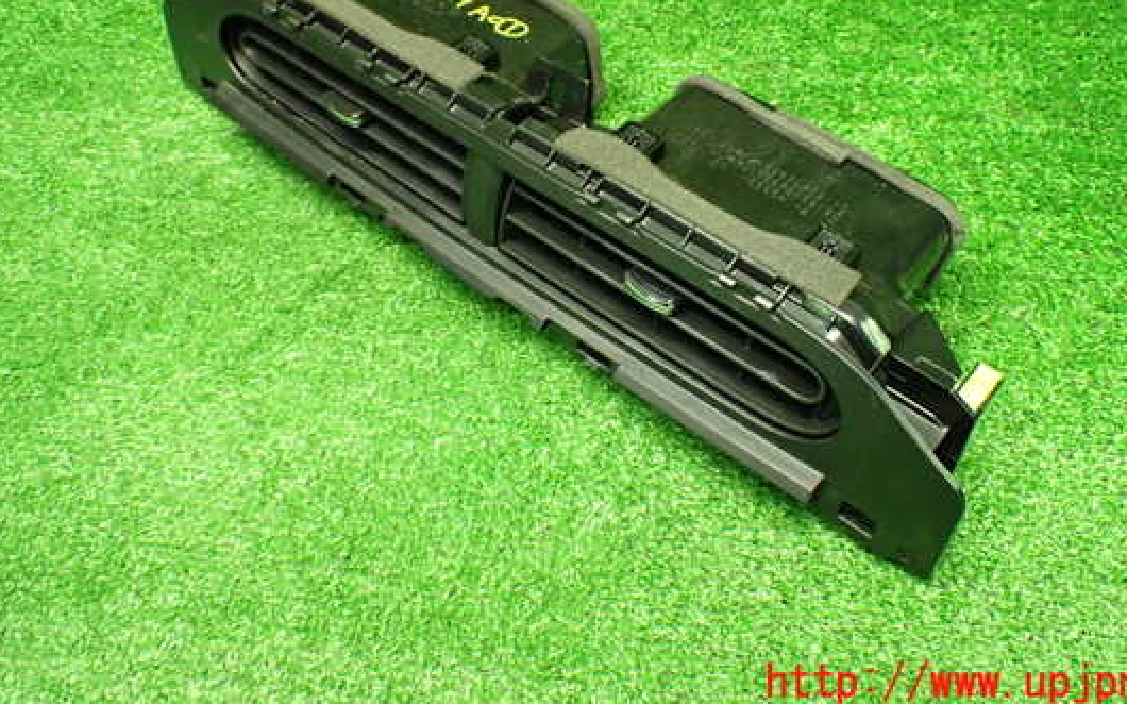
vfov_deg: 35.0
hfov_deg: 54.0
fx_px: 1105
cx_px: 608
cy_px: 232
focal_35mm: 36
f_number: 2.3
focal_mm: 5.4
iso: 800
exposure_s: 1/60
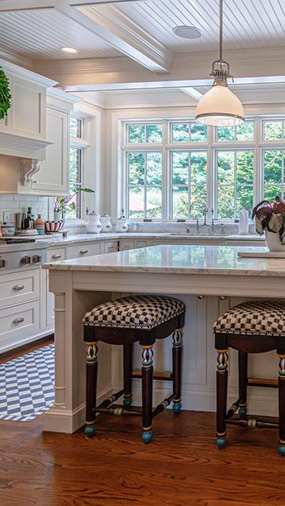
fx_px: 390
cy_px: 217
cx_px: 301
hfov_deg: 35.3
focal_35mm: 29
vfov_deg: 65.8
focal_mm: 16
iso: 800
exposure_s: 1/1600
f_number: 5
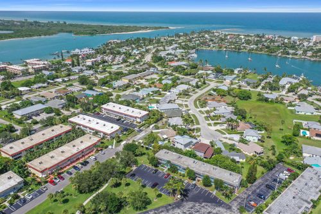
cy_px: 107
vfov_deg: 46.4
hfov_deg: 65.5
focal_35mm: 28
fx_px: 250
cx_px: 160
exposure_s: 1/800
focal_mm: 10.26
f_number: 5
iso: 100
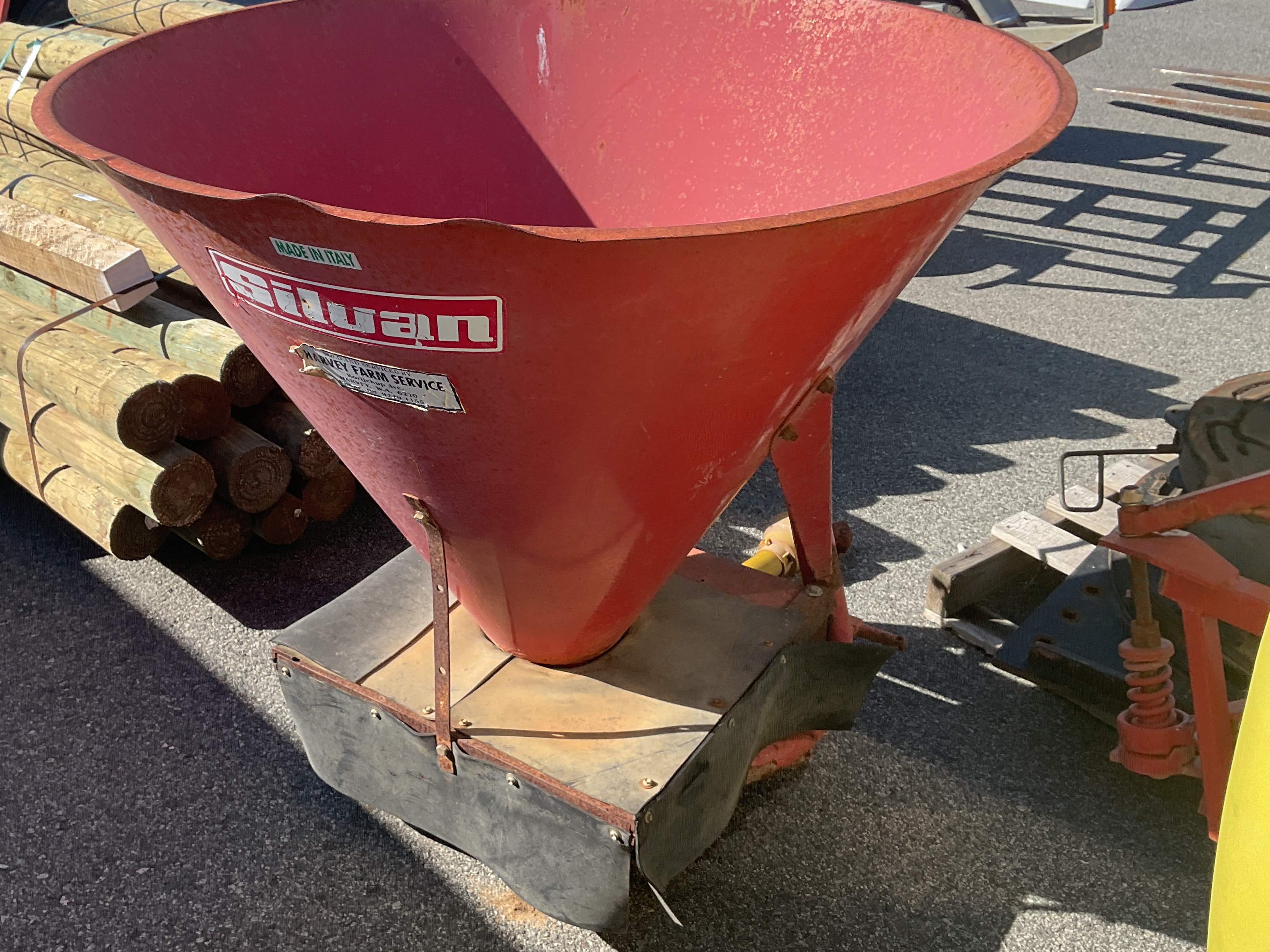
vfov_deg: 38.7
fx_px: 1357
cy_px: 450
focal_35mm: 37
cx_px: 517
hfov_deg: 49.9
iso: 16
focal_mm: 3
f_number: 1.8
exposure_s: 1/944
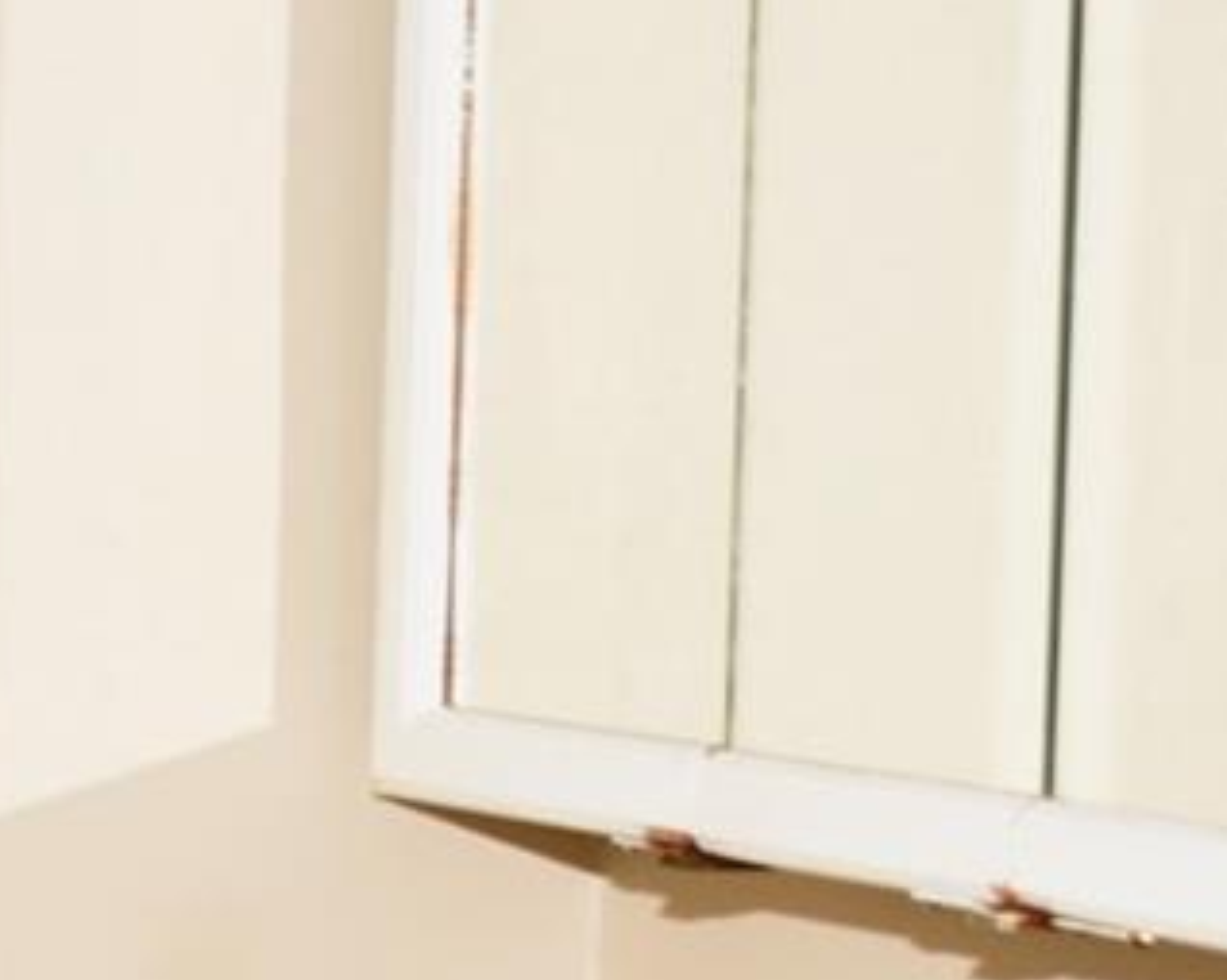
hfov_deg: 12.2
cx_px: 15
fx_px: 5662
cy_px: 1030
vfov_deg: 9.8
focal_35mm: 156
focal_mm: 22
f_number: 4
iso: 100
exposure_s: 1/60
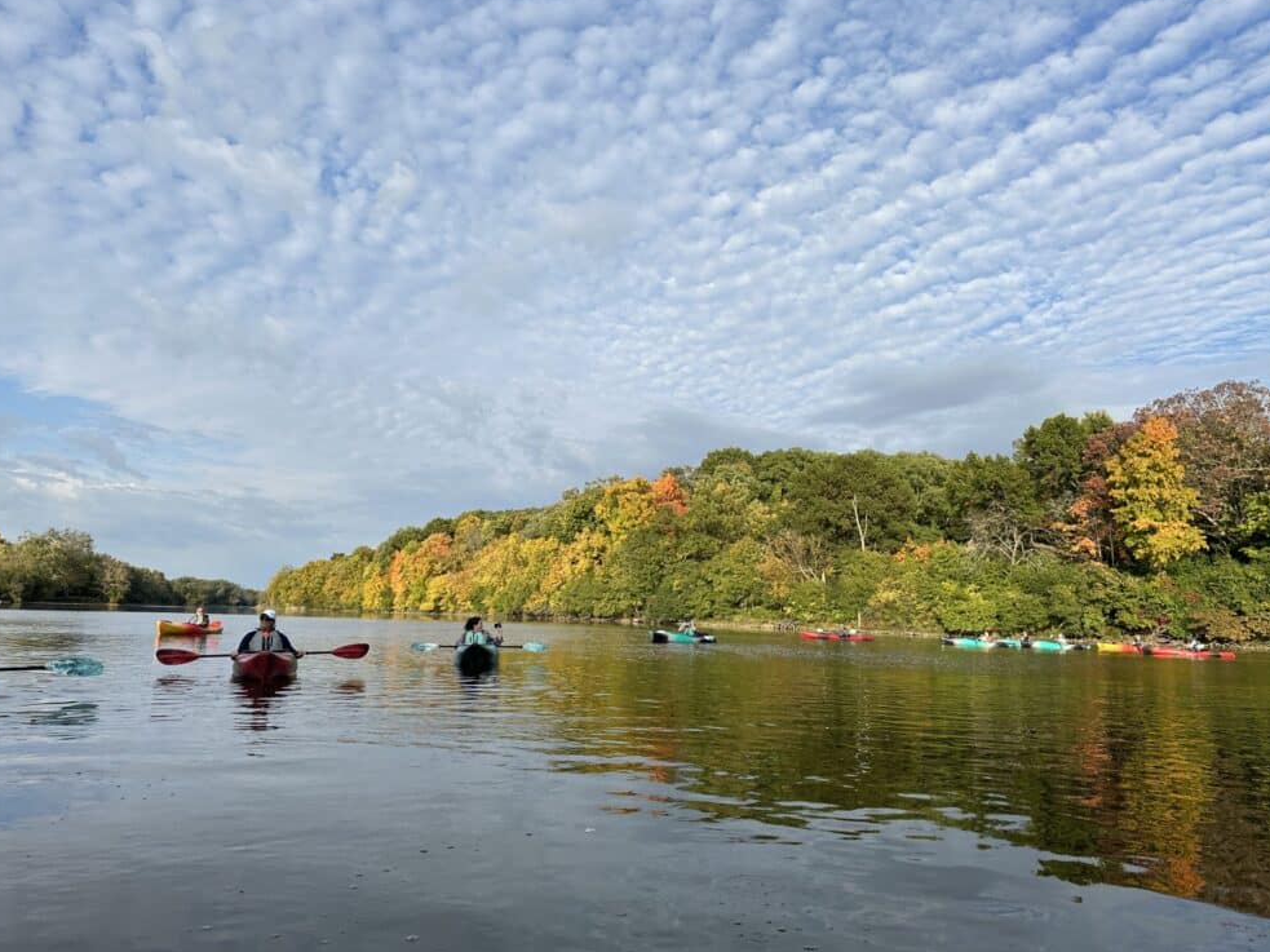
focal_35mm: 25
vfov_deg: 54.9
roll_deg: -1.8
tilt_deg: +6.7
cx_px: 647
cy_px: 479
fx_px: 917
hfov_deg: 69.4
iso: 80
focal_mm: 6.86
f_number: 1.78
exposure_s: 1/4016
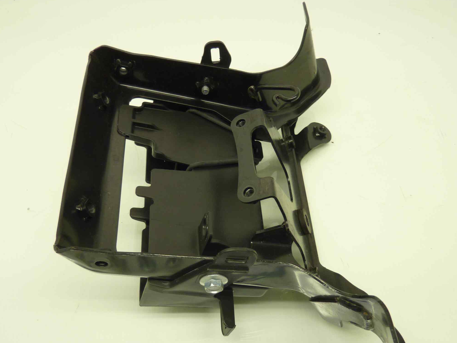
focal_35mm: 32
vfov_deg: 43.8
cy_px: 213
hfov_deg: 56.8
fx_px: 422
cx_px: 228
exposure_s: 1/20
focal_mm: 4.1
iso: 80
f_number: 3.3
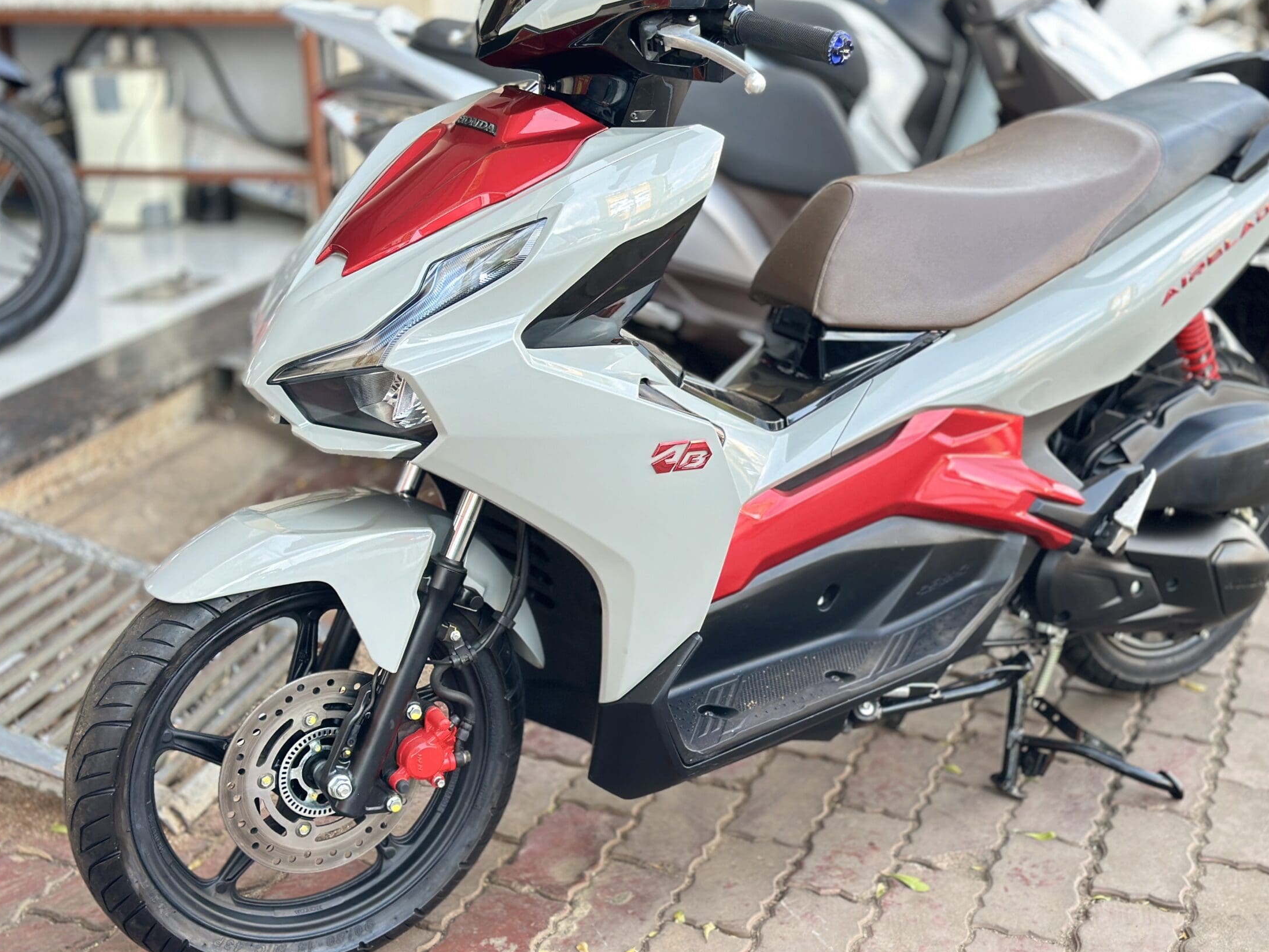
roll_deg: +0.9
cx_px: 733
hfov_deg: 34.3
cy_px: 422
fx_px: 2053
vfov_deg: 26.1
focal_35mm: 56
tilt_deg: -14.3
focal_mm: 6.86
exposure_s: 1/151
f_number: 1.78
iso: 64
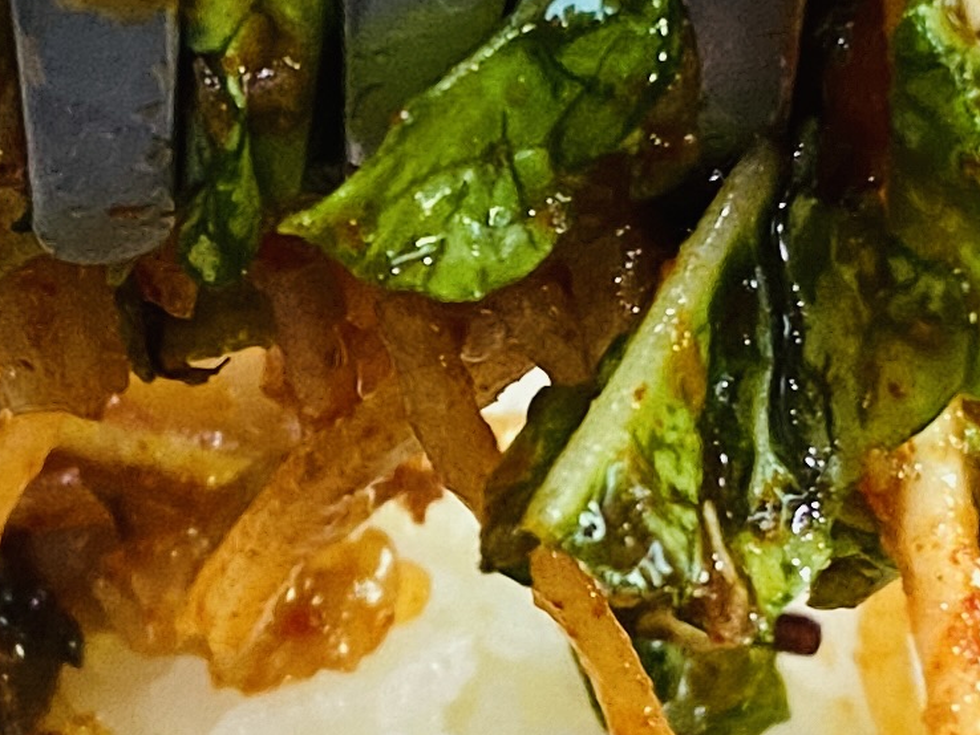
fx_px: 4021
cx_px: 301
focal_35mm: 142
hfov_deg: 13.9
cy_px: 525
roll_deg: +8.5
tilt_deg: -42.6
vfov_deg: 10.4
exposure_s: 1/60
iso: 125
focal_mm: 4.25
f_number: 1.8
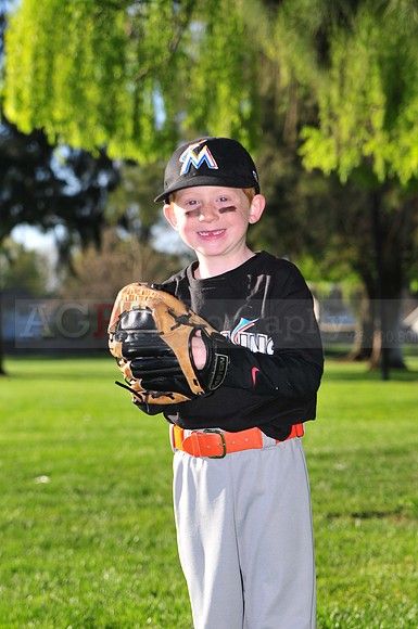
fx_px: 1965
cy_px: 314
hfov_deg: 12.1
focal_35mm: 112
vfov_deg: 18.2
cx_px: 209
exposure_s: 1/800
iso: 200
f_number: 4.5
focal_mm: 75
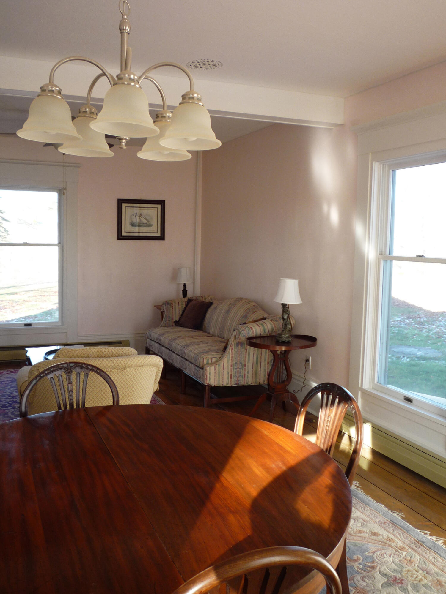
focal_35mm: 32
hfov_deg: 44.2
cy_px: 297
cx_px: 223
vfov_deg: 56.8
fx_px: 550
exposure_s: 1/30
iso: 100
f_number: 3.3
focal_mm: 5.2
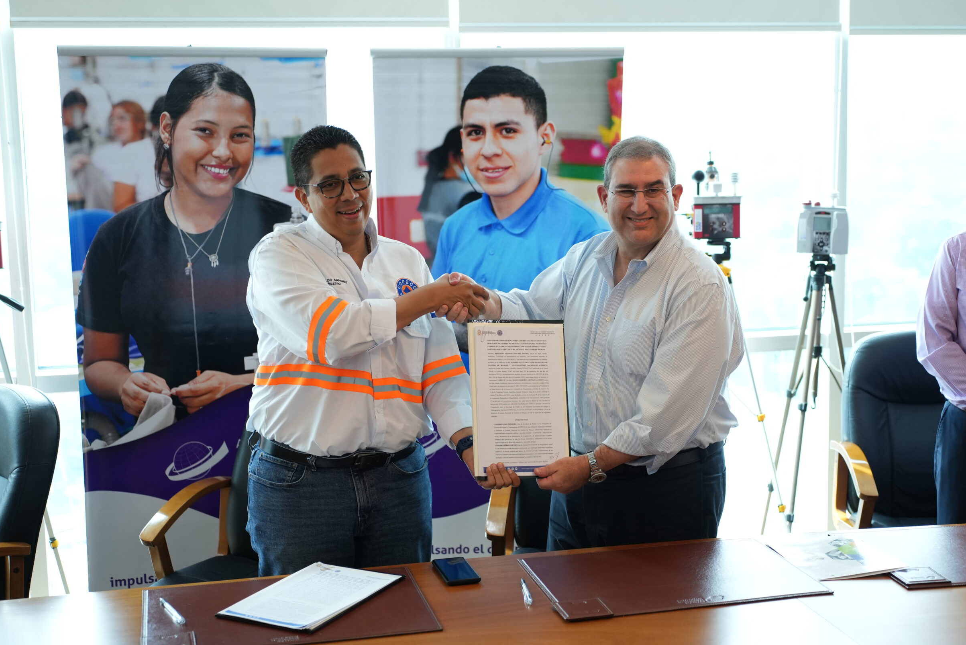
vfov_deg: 27.0
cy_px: 332
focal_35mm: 50
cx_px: 485
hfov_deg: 39.6
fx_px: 1342
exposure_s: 1/500
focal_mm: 47
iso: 1600
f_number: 2.8
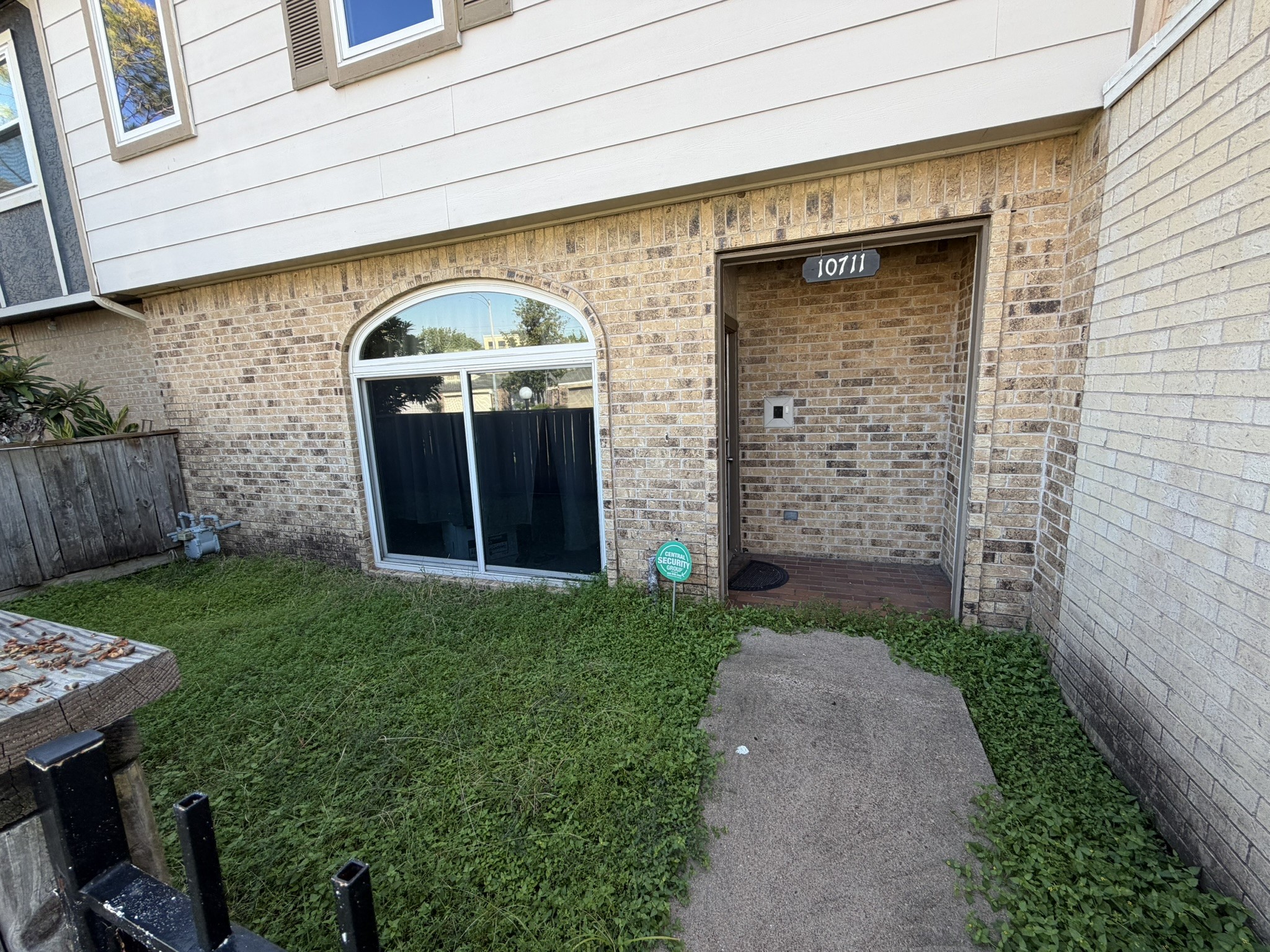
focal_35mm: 14
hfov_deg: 102.1
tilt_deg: -11.9
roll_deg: +2.9
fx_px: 514
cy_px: 476
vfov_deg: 85.7
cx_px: 635
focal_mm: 2.22
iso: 40
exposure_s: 1/198
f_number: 2.2
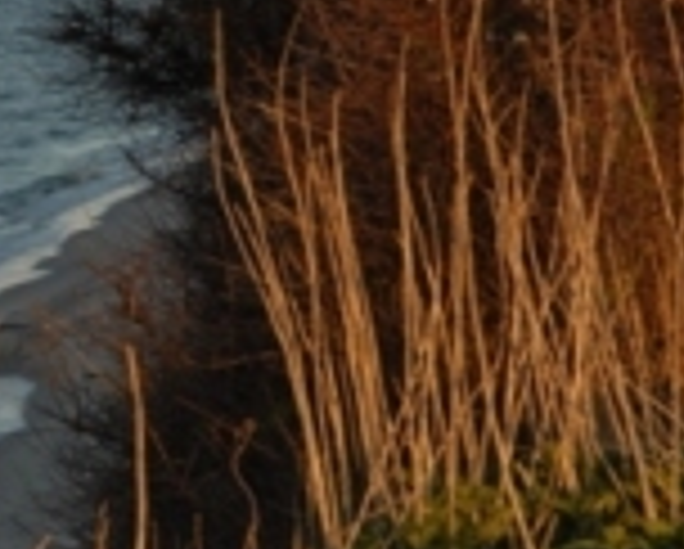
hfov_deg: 6.2
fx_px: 6304
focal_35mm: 311
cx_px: -29
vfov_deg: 5.0
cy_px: 108
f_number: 7.1
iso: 250
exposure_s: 1/180
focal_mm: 56
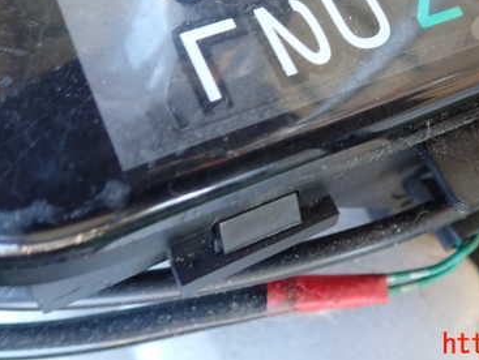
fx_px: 679
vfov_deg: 29.0
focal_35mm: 49
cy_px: 68
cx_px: 346
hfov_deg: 38.1
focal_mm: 5.4
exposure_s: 1/30
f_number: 2.3
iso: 200
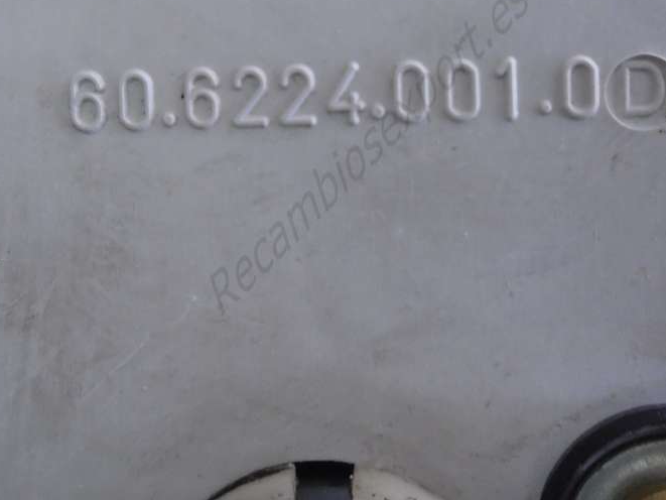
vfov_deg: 33.1
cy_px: 140
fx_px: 827
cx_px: 378
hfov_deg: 43.7
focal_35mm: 43
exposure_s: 1/30
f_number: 3.2
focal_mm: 4.6
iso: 320
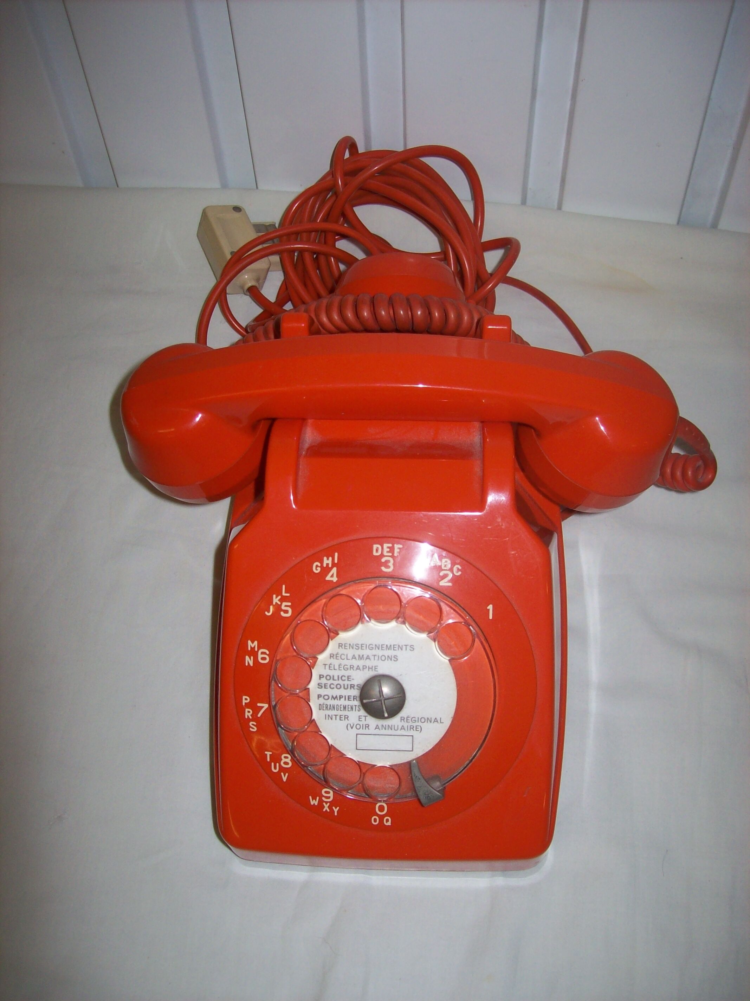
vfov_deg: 51.4
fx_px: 1041
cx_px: 375
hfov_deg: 39.6
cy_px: 500
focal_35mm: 36
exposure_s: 1/64
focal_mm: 6
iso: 80
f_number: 2.7
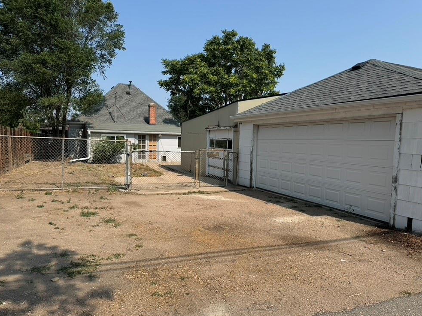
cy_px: 162
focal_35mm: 25
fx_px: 305
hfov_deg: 69.4
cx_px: 203
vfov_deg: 54.9
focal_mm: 6.76
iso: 80
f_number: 1.78
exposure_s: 1/4608
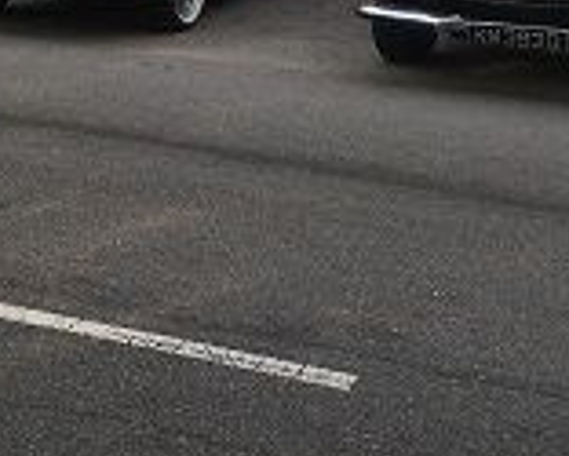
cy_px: -88
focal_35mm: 87
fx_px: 1466
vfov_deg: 16.9
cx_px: -40
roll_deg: +1.6
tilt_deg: -4.8
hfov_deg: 21.0
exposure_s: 1/159
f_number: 2.2
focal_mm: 4.15
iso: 25
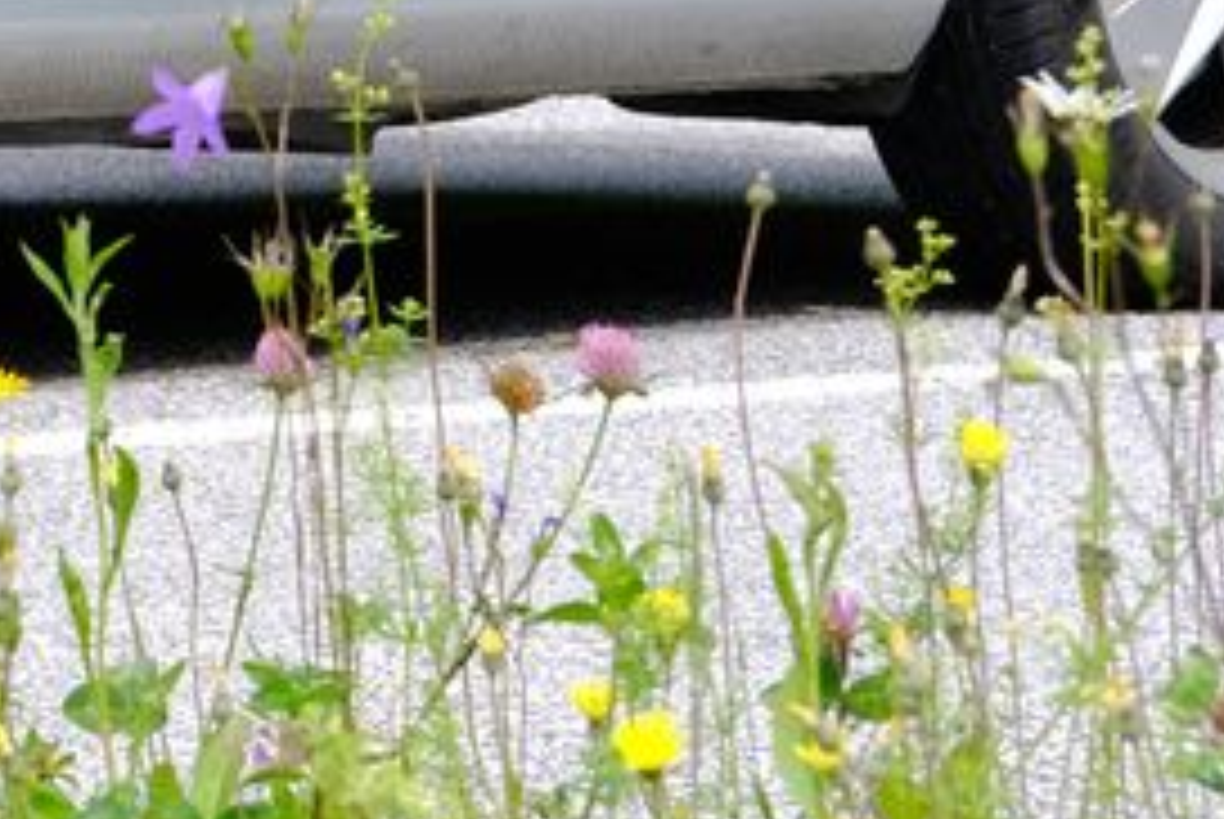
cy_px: -914
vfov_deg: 5.5
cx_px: -1040
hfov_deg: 8.1
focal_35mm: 244
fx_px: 8305
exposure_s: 1/125
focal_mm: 35
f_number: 8
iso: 160
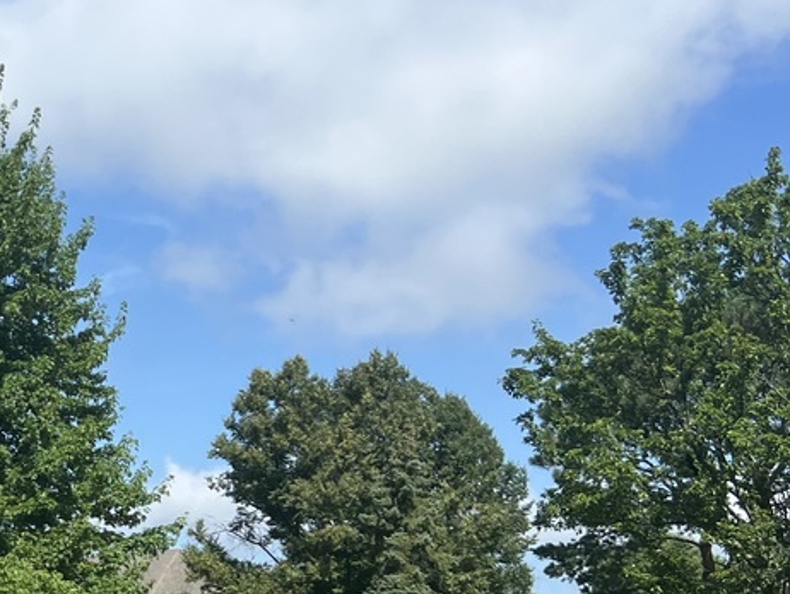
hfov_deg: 21.3
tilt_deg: +2.8
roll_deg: -2.6
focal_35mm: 81
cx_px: -304
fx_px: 1850
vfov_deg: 17.9
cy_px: 565
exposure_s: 1/3968
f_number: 1.5
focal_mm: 5.7
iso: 50
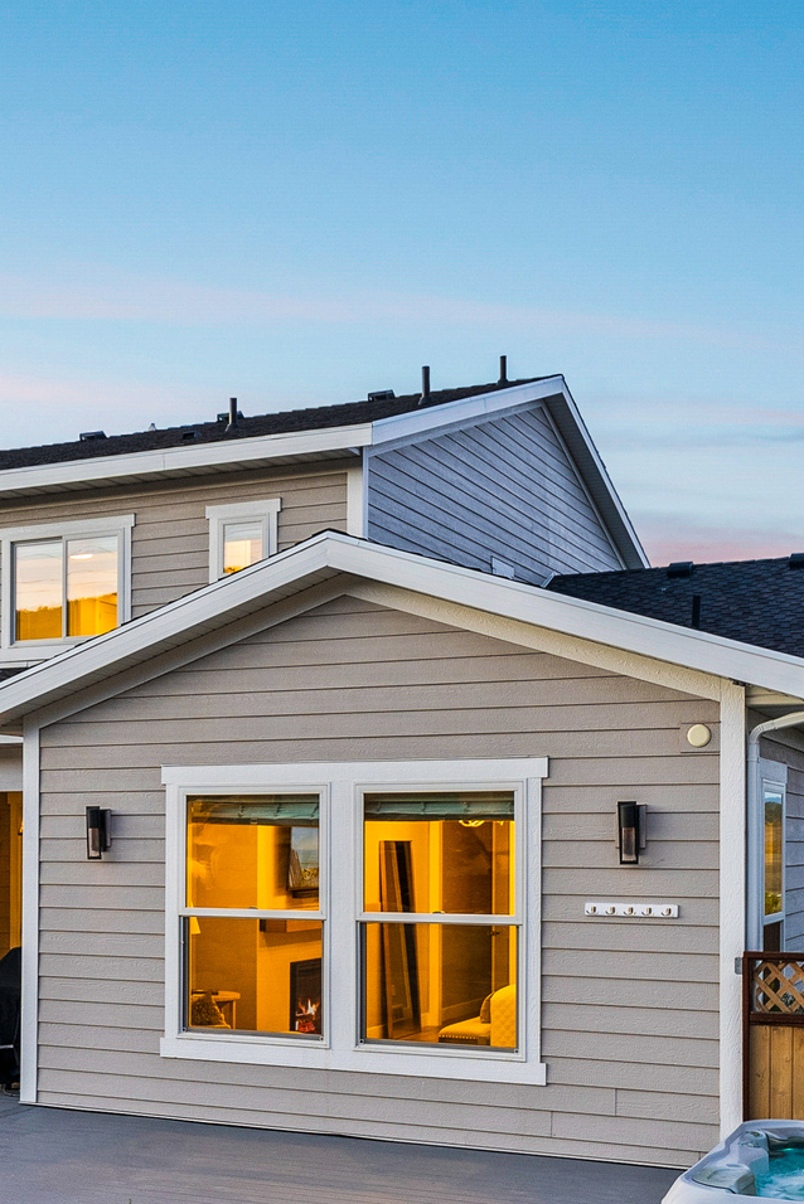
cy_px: 762
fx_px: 1506
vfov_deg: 43.2
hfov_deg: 29.5
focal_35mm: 45
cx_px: 227
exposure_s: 1/10
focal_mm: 21
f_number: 5.6
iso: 640
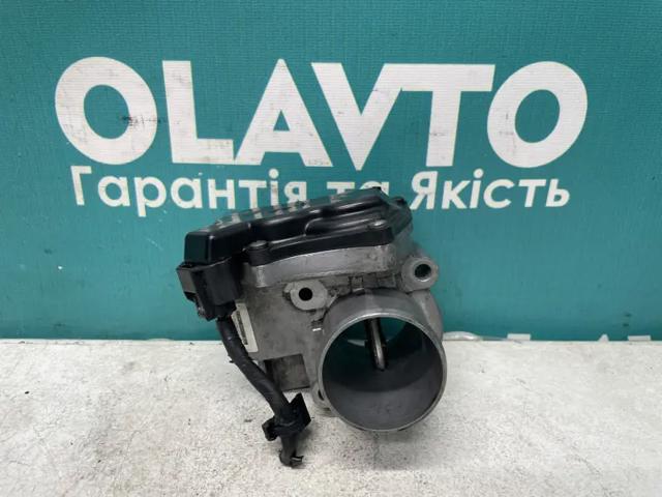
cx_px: 331
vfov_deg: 53.1
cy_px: 248
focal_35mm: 26
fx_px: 497
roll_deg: +0.1
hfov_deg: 67.3
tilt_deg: -23.9
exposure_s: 1/100
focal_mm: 4.2
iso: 125
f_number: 1.6
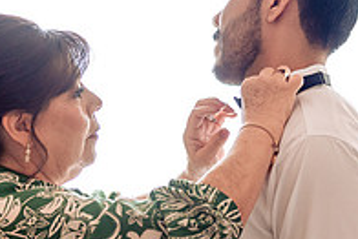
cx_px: 404
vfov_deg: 9.4
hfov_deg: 13.7
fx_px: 1453
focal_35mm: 146
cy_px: 129
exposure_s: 1/160
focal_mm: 48
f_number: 3.5
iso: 800
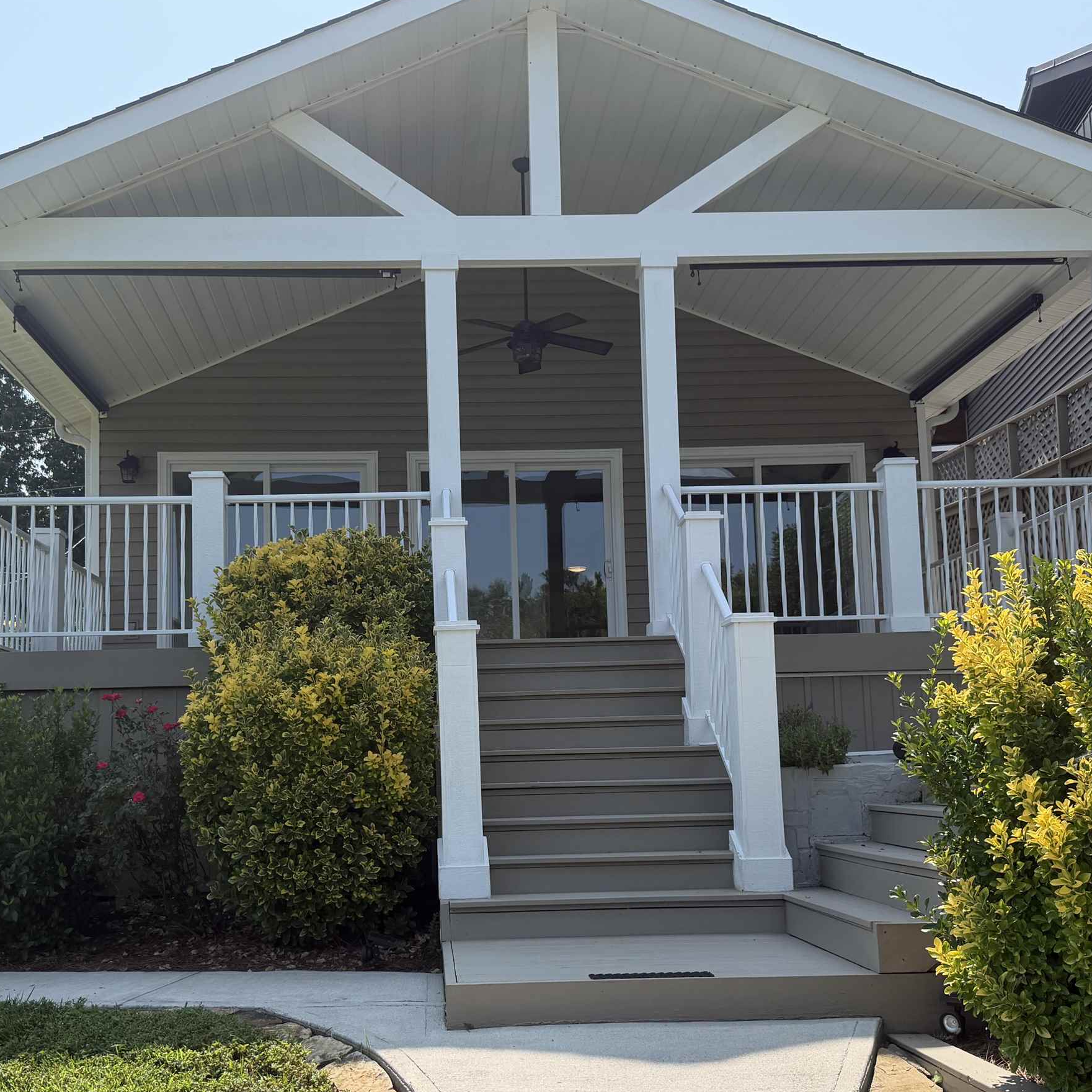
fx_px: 1321
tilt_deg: +6.4
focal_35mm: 37
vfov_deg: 44.9
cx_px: 471
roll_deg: +1.4
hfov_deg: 44.8
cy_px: 607
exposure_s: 1/4673
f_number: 1.78
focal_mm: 6.76
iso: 100
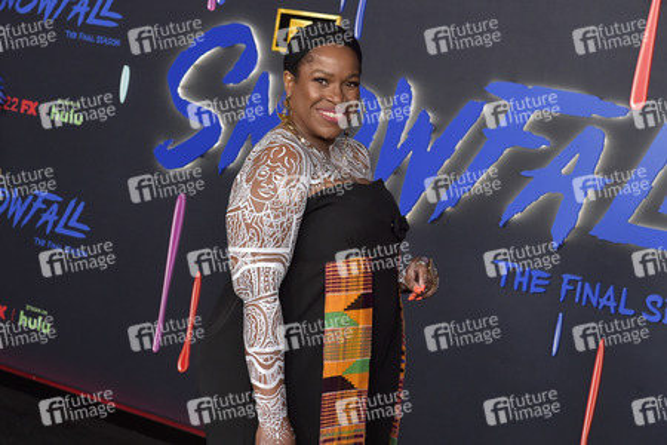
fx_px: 1297
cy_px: 222
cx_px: 334
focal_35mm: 70
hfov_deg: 28.8
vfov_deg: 19.5
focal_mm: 70
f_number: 6.3
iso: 2000
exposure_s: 1/250
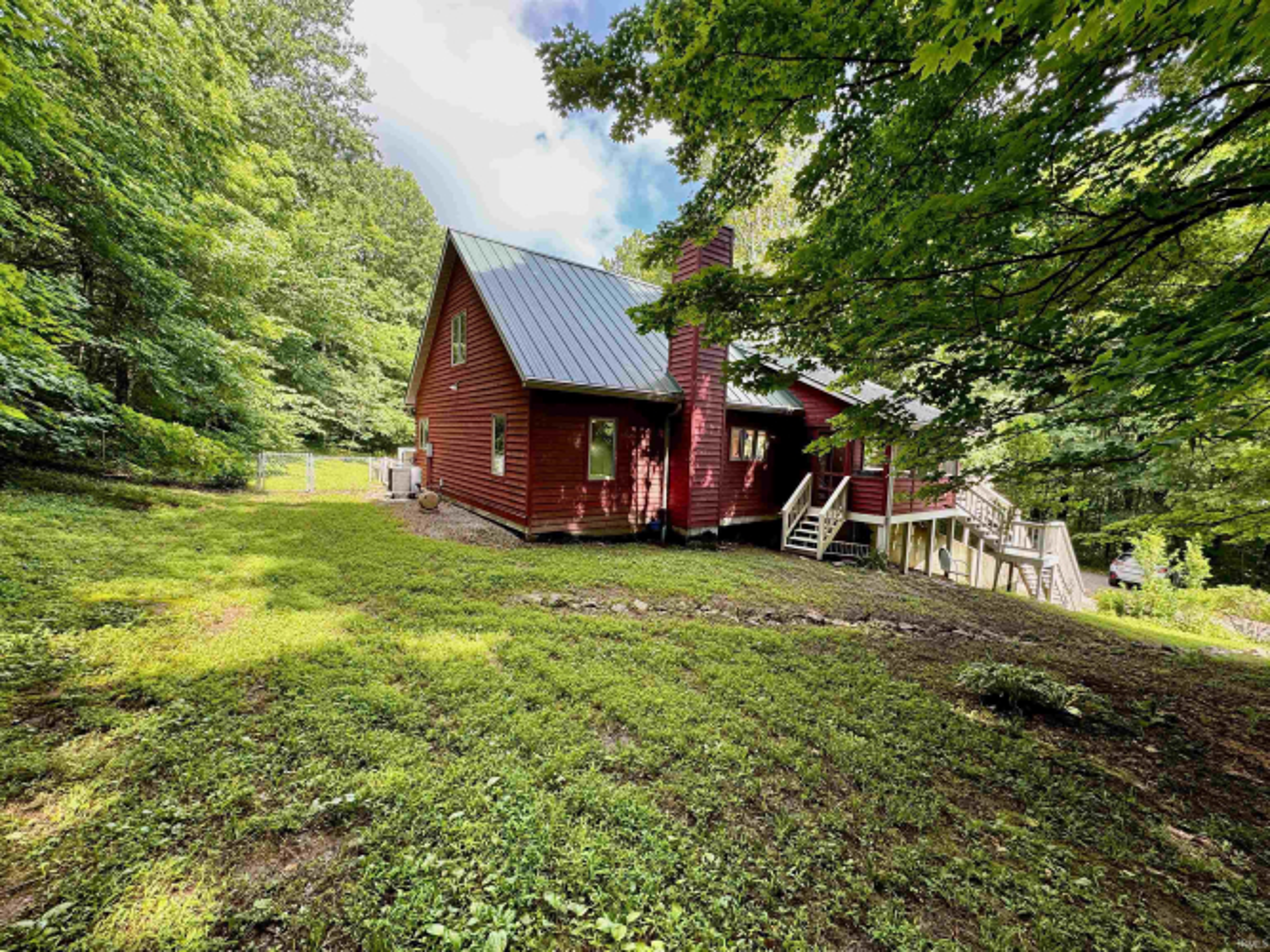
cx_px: 635
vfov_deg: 85.7
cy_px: 476
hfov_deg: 102.1
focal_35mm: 14
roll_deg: -2.3
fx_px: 514
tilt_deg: -4.2
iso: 40
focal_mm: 2.22
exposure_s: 1/99
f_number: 2.2
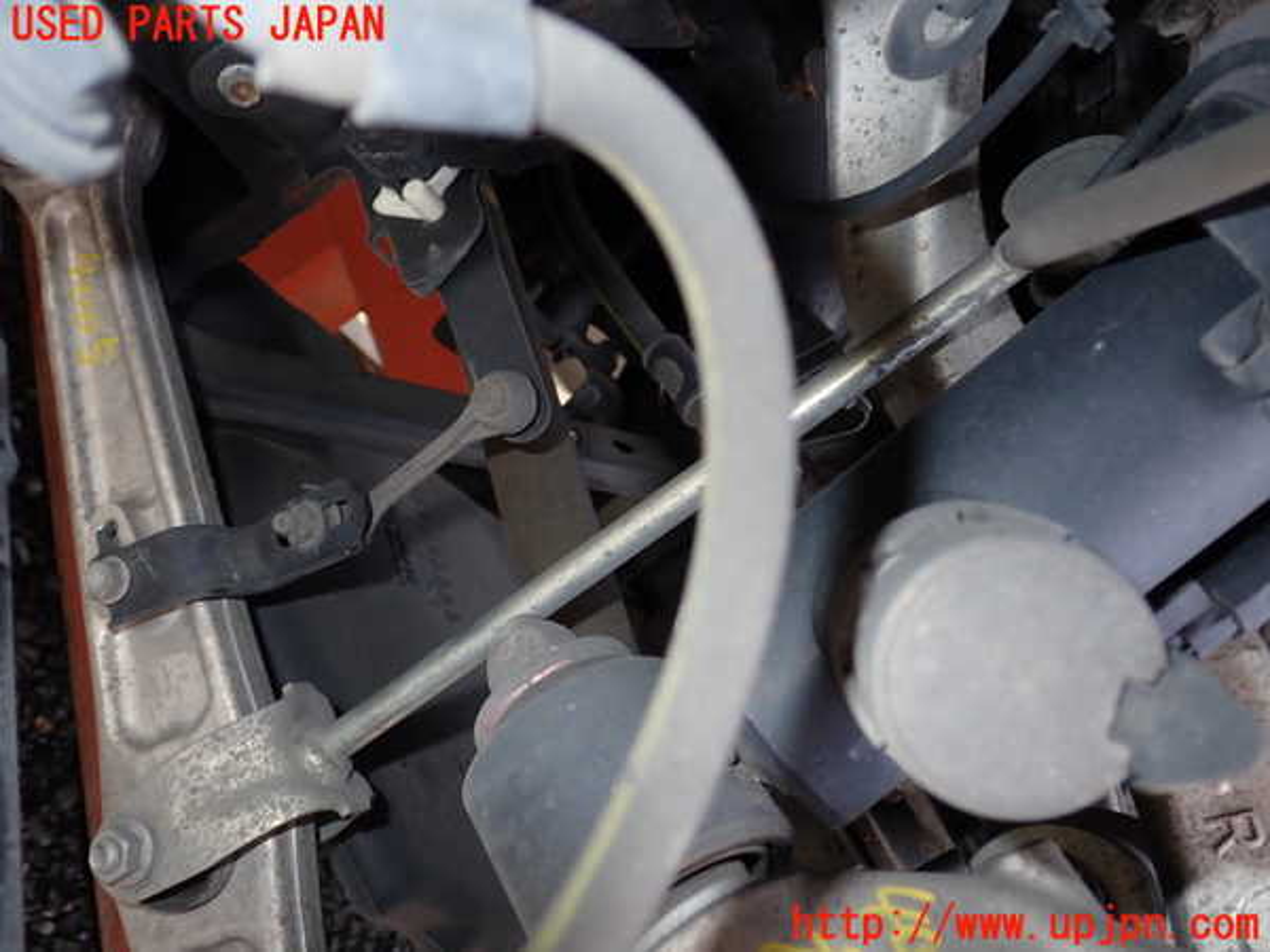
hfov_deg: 60.0
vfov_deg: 46.8
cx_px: 635
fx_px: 1101
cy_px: 476
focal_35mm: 30
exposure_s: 1/30
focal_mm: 5.4
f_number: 6.3
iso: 160
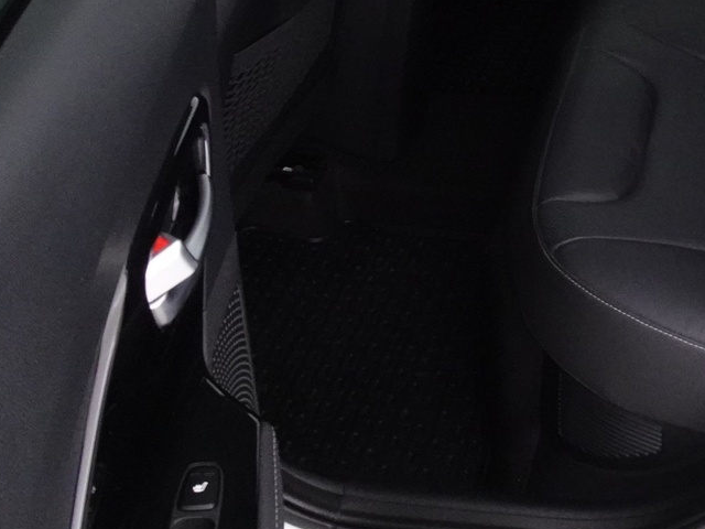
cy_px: -33
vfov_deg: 25.3
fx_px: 1100
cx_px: 680
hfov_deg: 33.0
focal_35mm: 54
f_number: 3.5
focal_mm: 4.25
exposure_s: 1/10
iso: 800
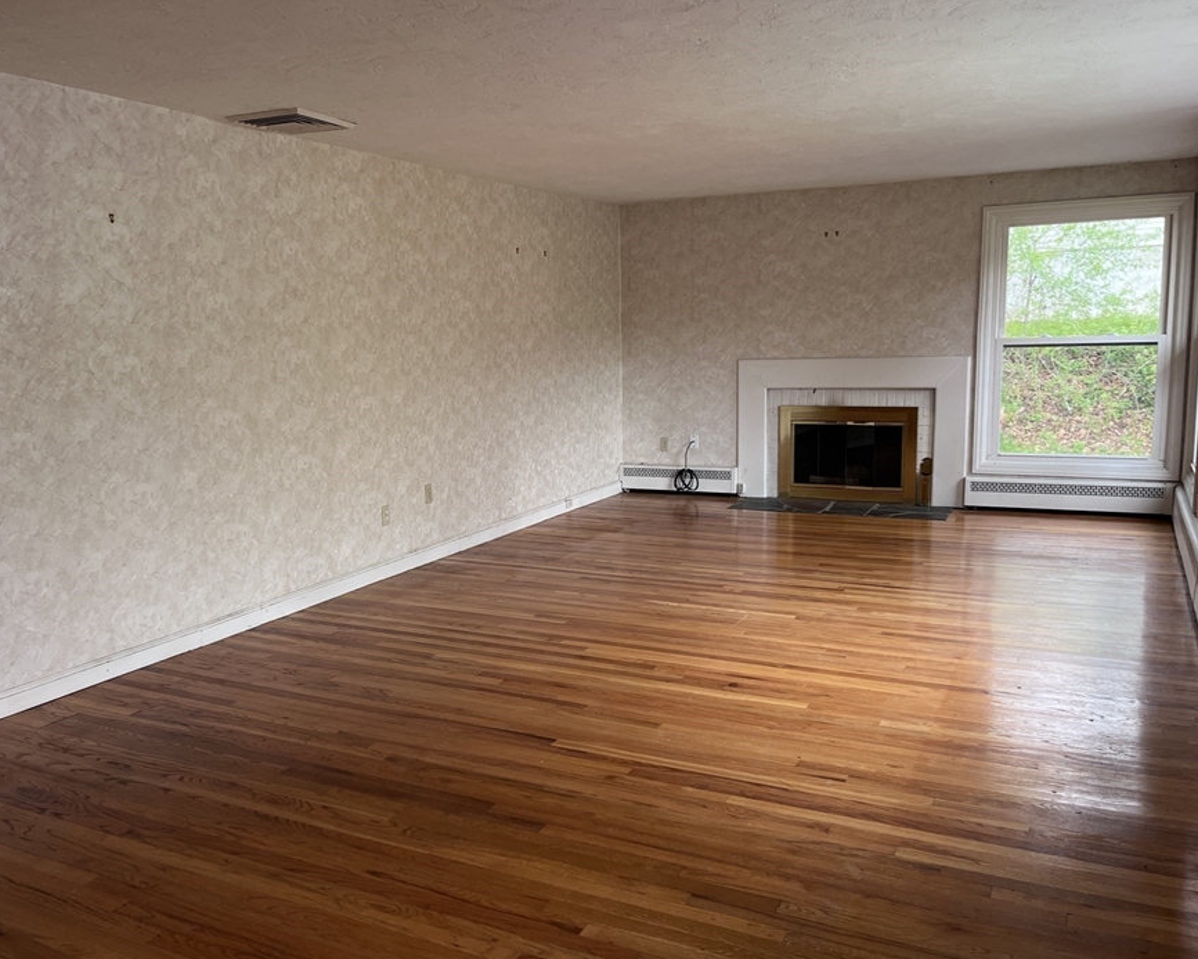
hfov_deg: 58.6
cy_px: 482
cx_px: 538
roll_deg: +1.2
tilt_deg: -9.0
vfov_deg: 48.5
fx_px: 1064
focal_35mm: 30
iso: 80
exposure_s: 1/122
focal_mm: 5.1
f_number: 1.6
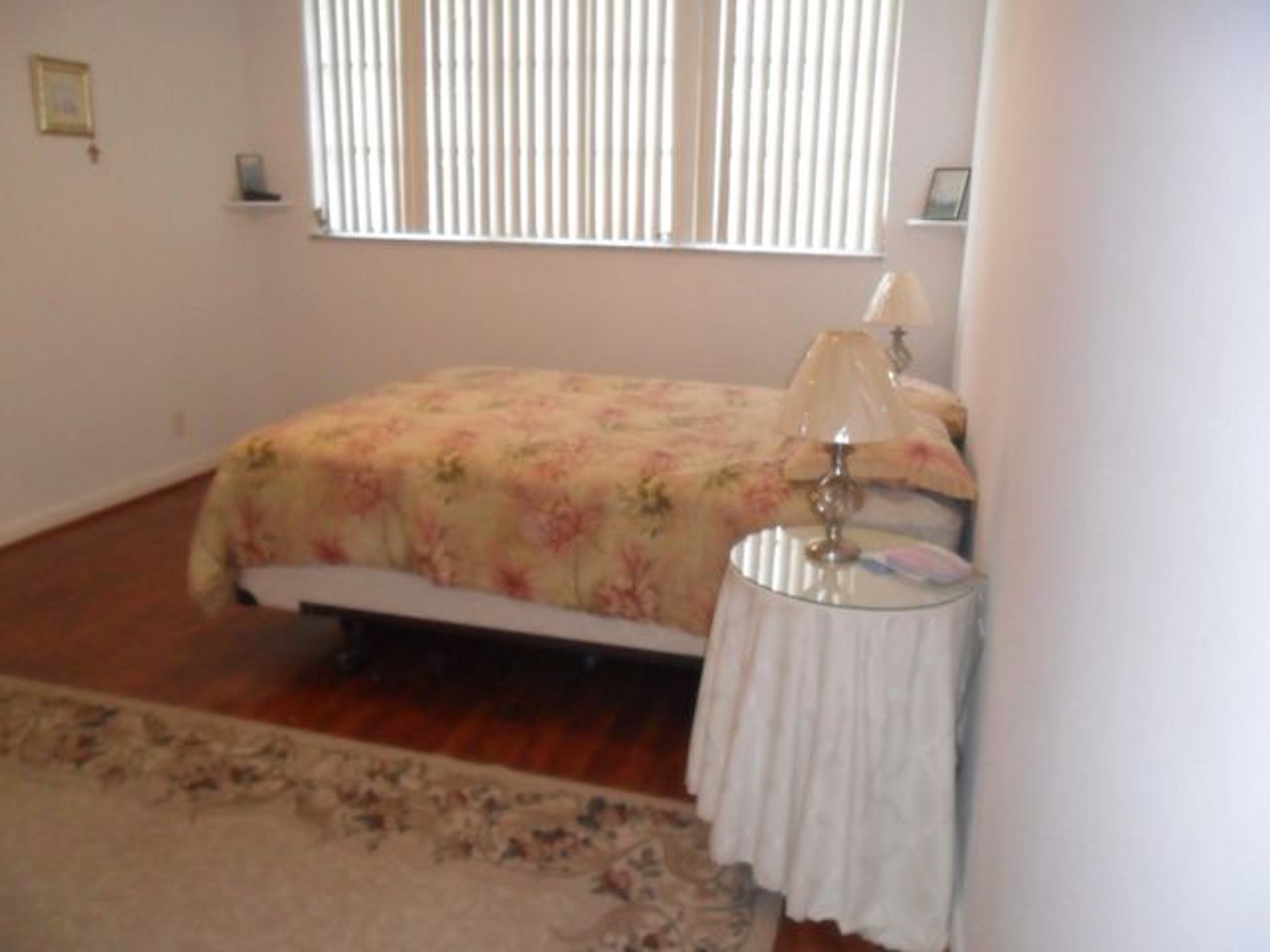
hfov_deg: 65.3
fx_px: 991
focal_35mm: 27
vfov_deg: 51.4
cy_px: 476
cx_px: 635
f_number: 3.5
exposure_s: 1/45
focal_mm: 4.9
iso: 400
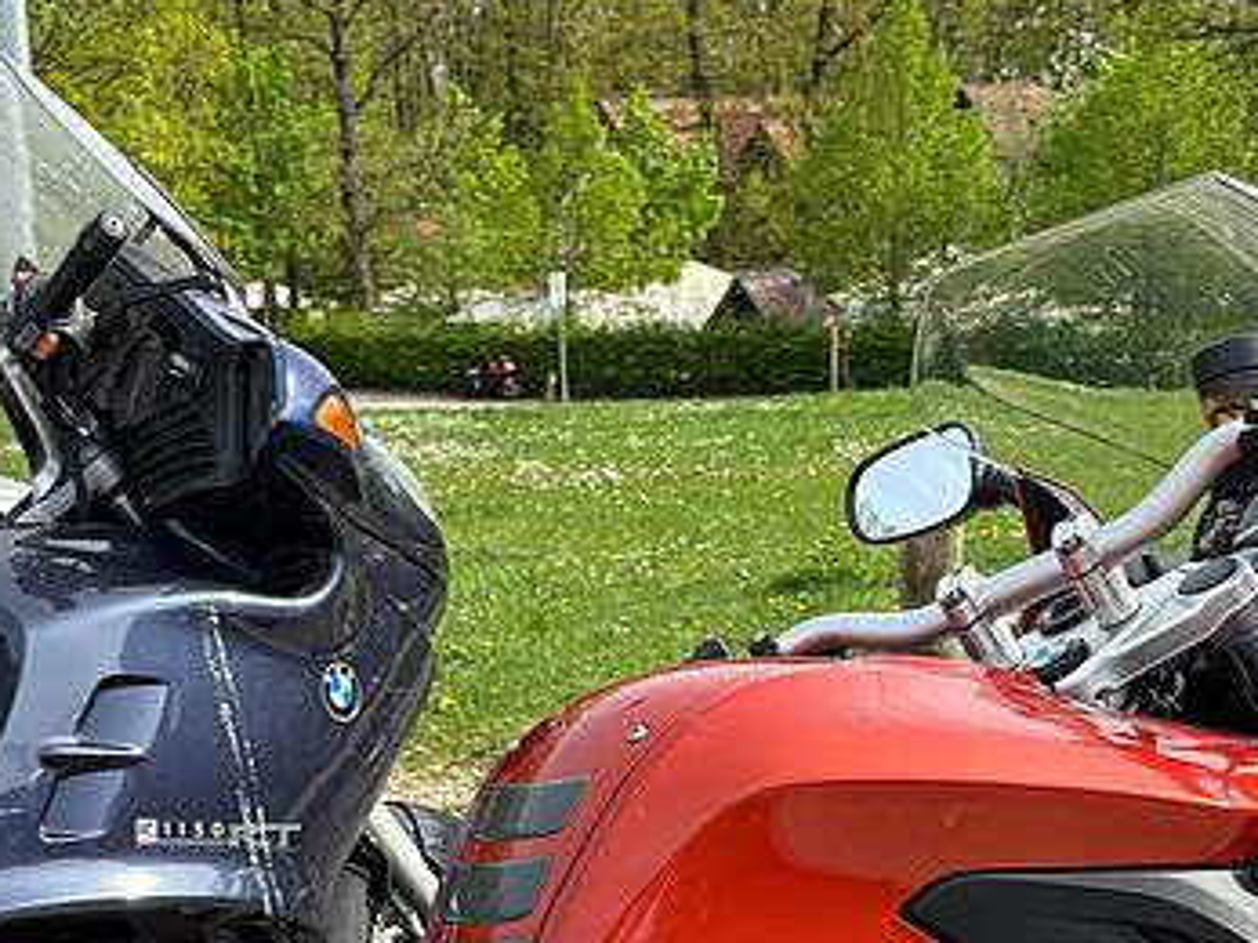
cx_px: 562
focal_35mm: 60
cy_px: 870
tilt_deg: -19.3
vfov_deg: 23.7
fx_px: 2180
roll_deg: +2.3
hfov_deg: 32.2
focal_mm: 5.96
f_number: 1.6
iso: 50
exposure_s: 1/1233
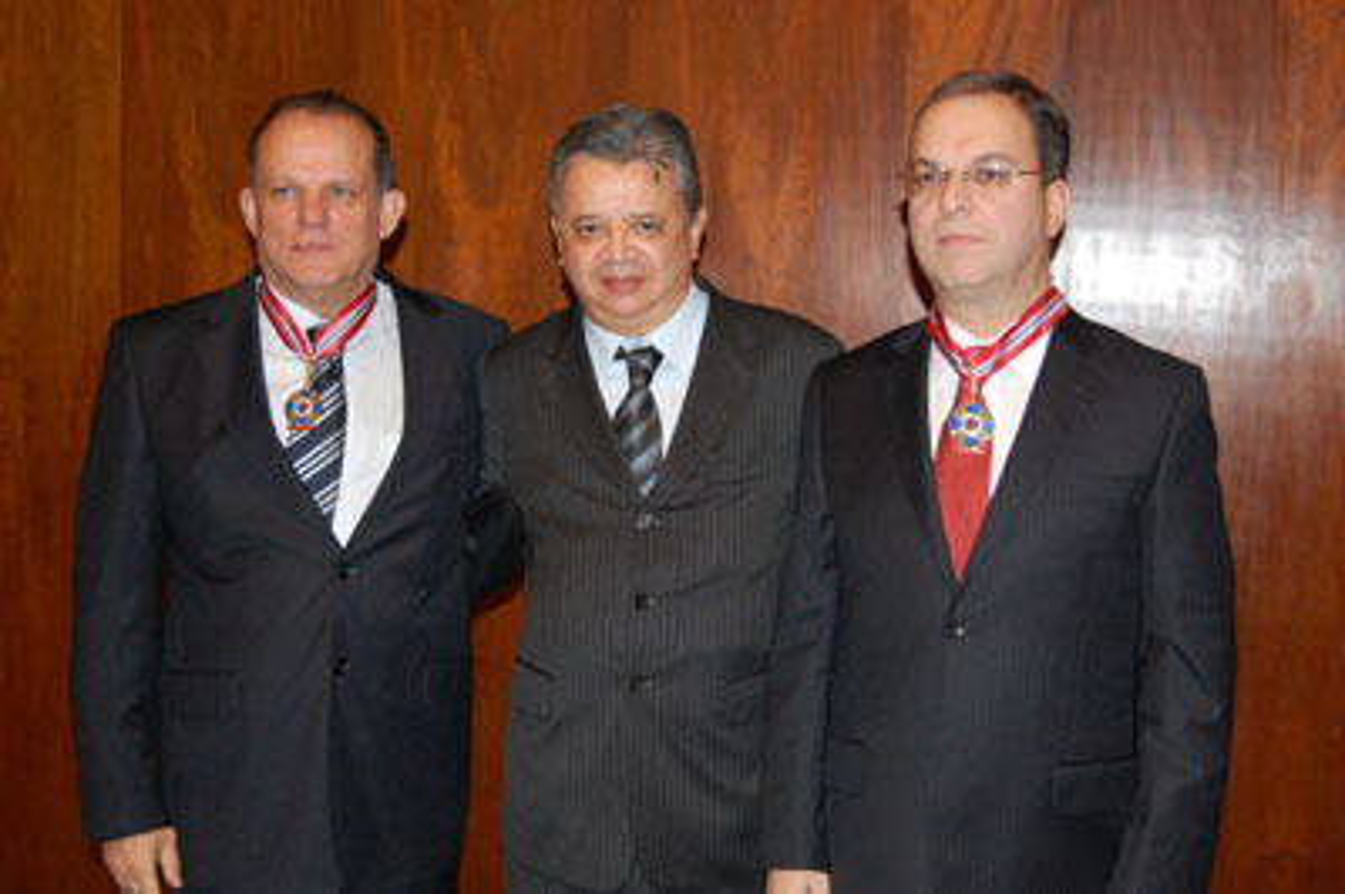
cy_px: 447
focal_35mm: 48
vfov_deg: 28.0
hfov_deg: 41.1
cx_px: 672
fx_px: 1792
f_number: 4.5
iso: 1600
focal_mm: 32
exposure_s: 1/50
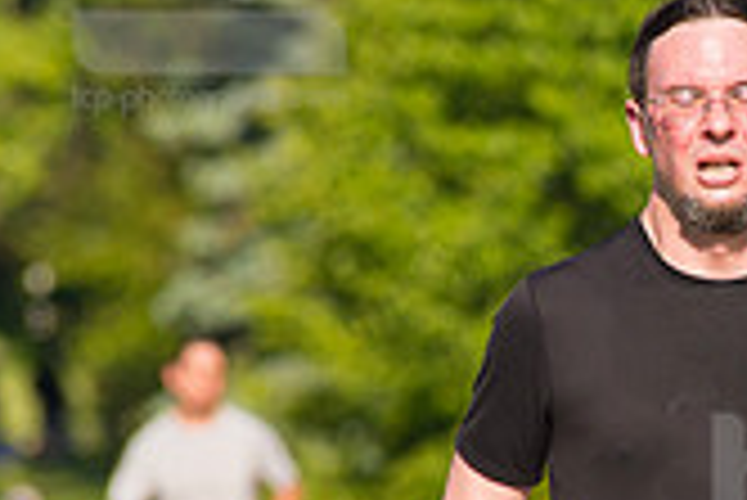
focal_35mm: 698
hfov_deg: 2.9
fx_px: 14496
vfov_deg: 2.0
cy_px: 574
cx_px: 850
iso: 400
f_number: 5.6
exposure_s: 1/2000
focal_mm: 200
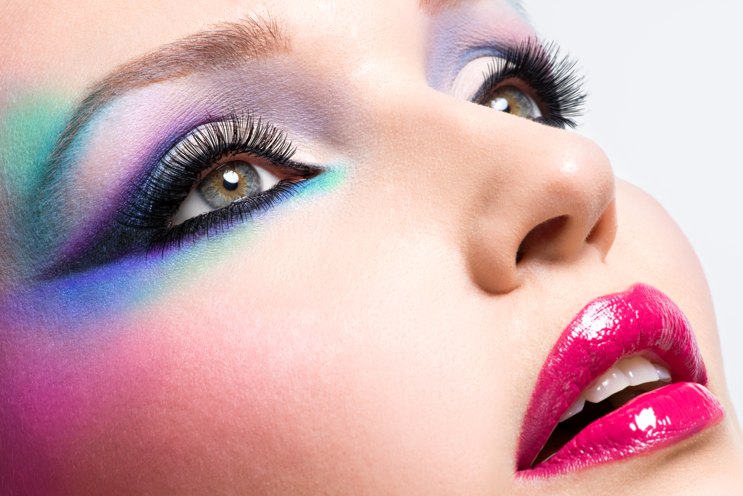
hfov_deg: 19.5
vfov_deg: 13.1
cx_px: 372
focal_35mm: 105
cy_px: 248
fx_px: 2168
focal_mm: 105
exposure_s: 1/200
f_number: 25
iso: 320
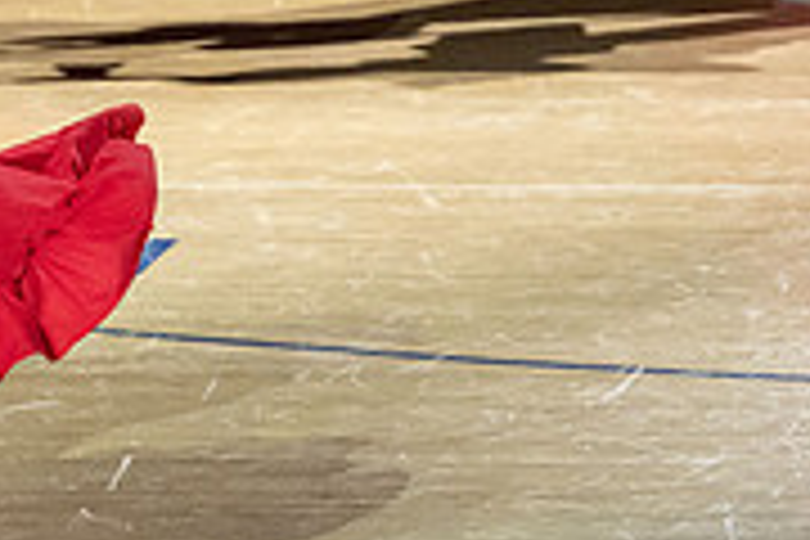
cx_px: -338
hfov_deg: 2.5
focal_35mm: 826
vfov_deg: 1.7
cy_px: -249
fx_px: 18584
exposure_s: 1/800
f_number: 3.5
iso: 5000
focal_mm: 200
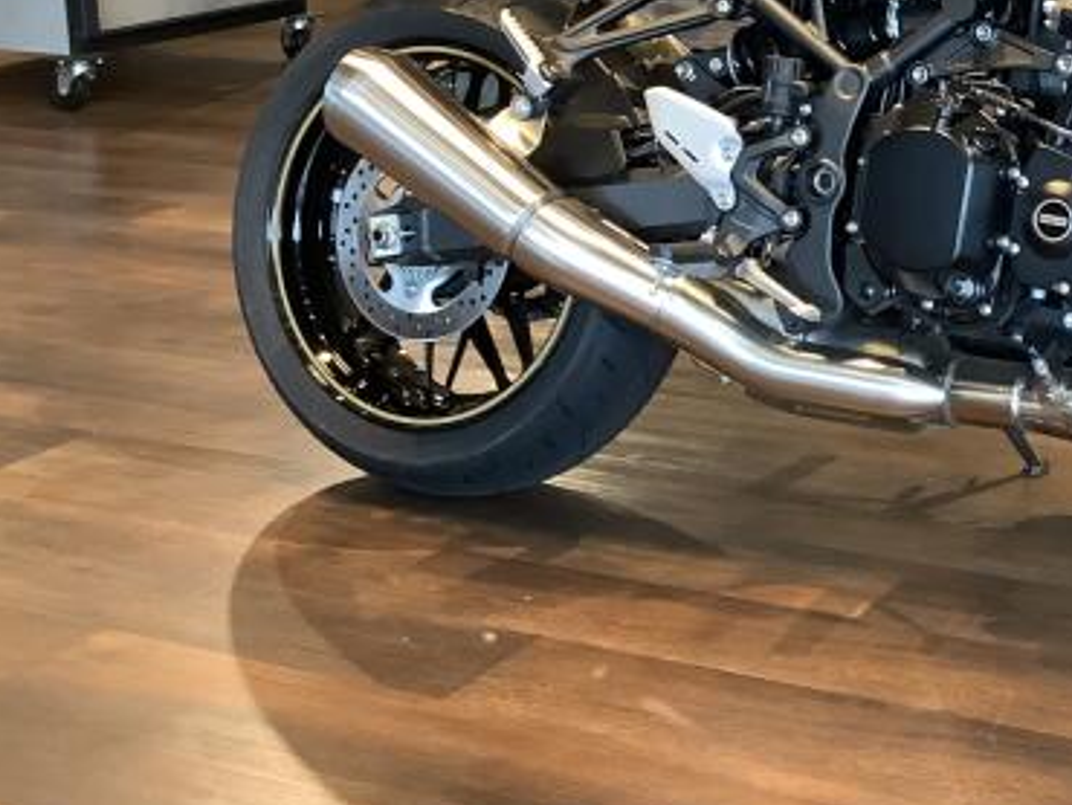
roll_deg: +1.2
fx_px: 2076
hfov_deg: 27.2
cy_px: 93
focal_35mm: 67
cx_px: 1089
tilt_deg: -13.1
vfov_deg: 21.5
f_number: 2.4
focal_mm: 3.3
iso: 250
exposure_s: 1/33
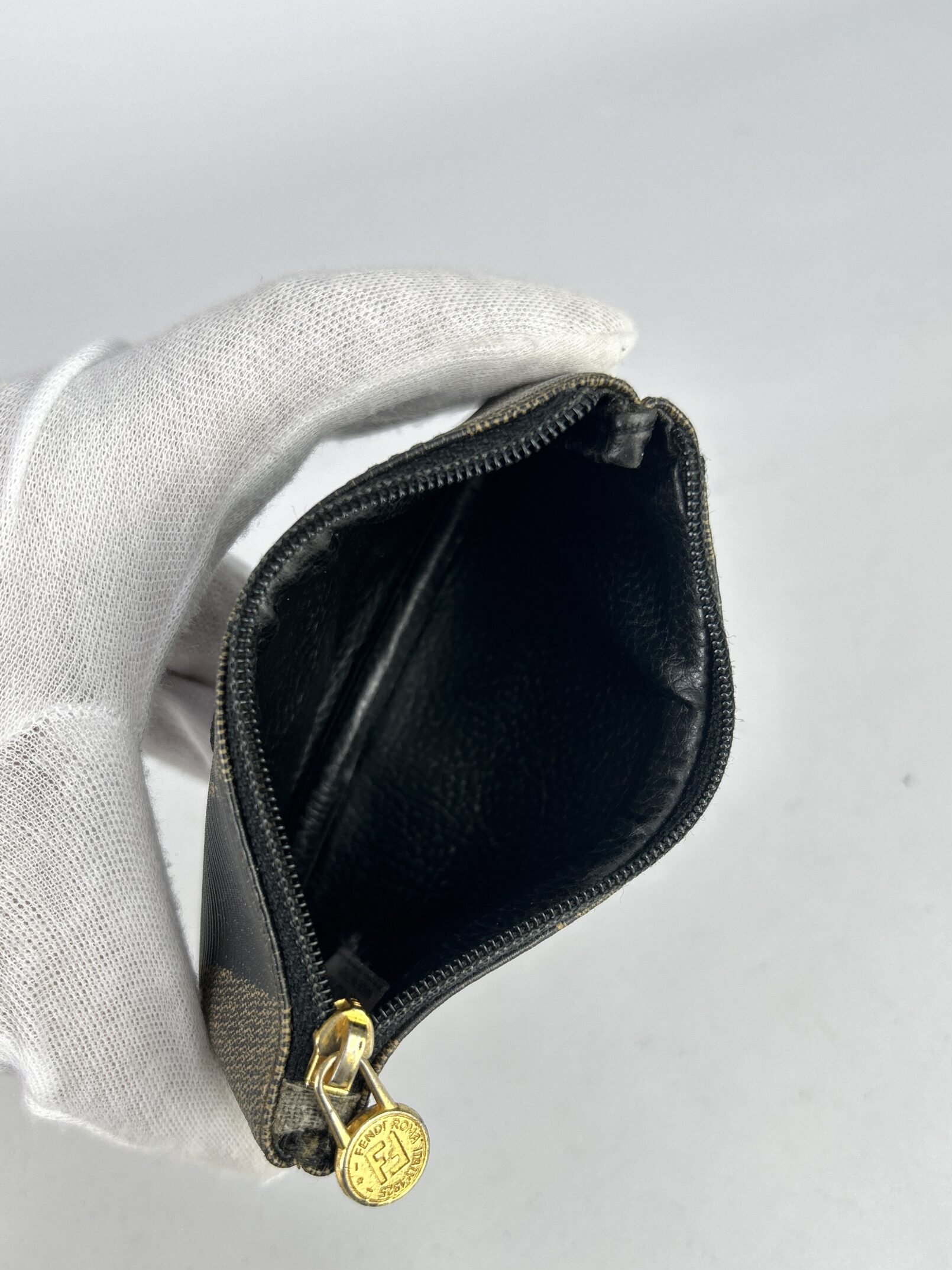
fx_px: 1137
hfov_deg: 45.4
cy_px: 700
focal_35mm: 31
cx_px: 445
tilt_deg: -45.4
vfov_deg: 58.2
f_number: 1.5
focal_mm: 5.7
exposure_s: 1/147
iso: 32
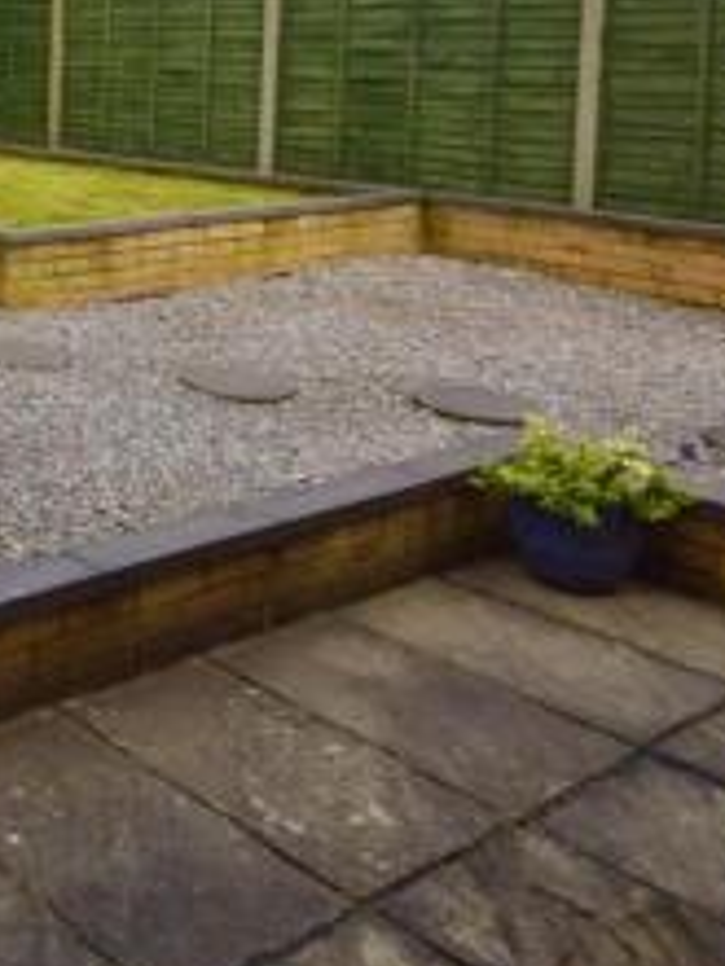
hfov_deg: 26.4
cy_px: 90
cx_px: -301
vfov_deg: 40.4
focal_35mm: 43
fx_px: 1201
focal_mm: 10
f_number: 6.3
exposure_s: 1/160
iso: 100
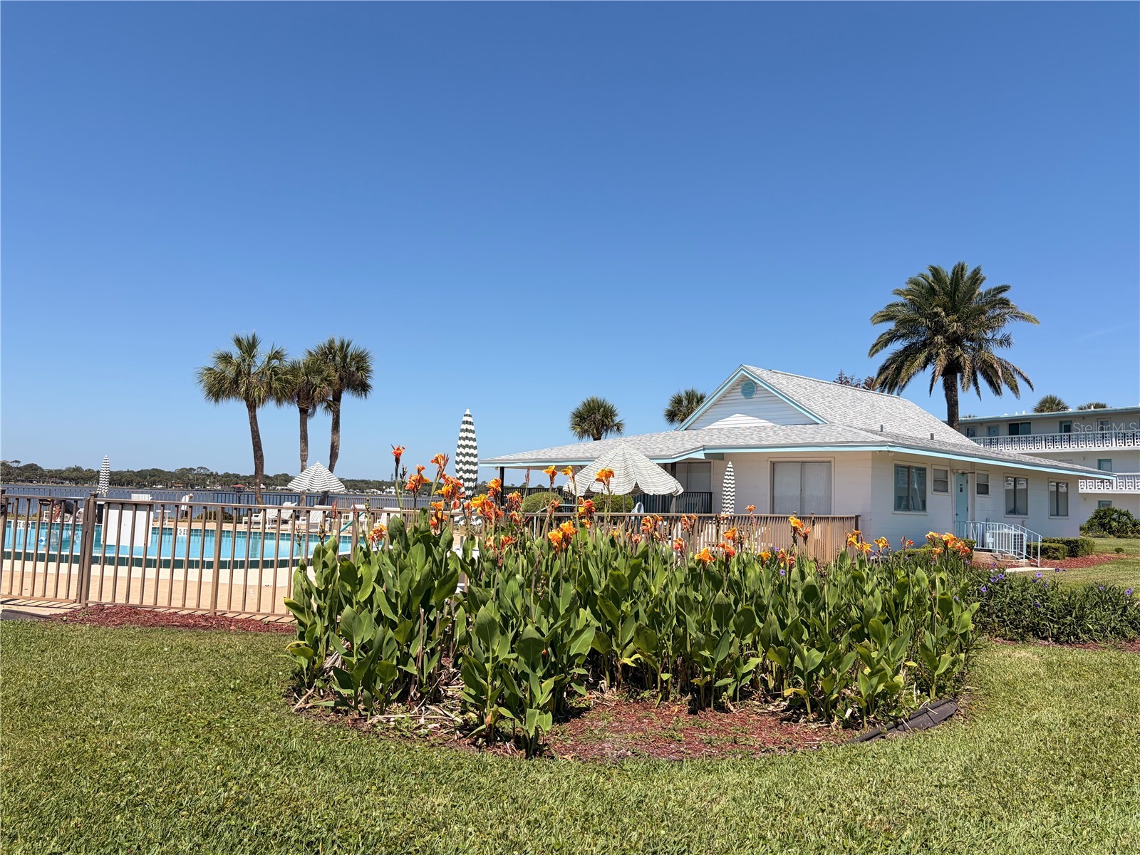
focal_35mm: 26
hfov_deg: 67.3
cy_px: 428
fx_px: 856
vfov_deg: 53.1
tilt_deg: +5.1
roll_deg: -1.7
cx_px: 570
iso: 50
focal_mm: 5.96
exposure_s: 1/4065
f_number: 1.6
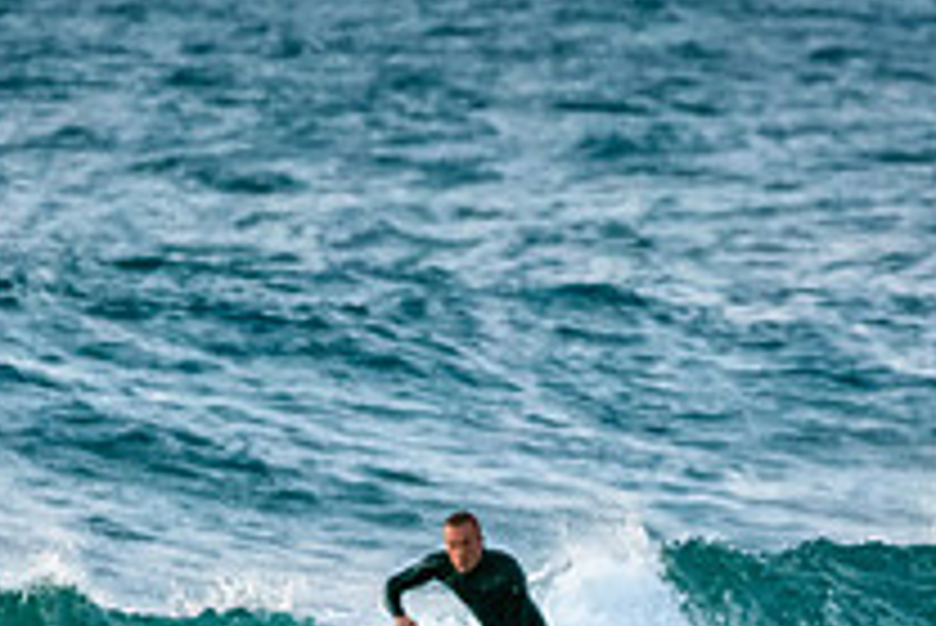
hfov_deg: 1.0
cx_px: 482
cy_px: 826
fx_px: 54506
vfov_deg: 0.7
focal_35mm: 2095
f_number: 5.6
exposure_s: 1/1000
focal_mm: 500
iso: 6400
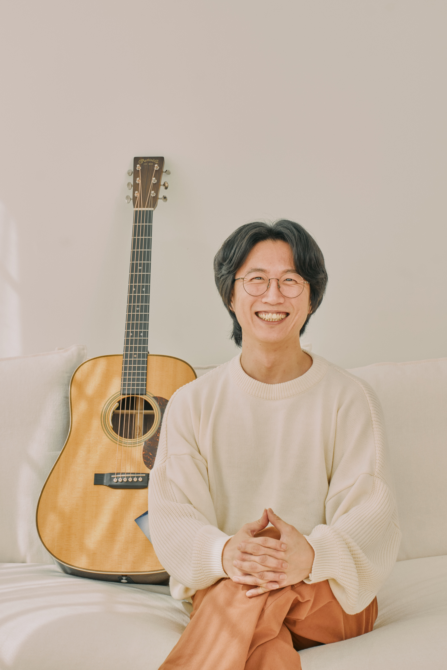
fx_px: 1732
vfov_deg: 21.9
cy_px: 335
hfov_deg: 14.7
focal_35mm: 93
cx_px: 224
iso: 640
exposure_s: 1/125
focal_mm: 62
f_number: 8
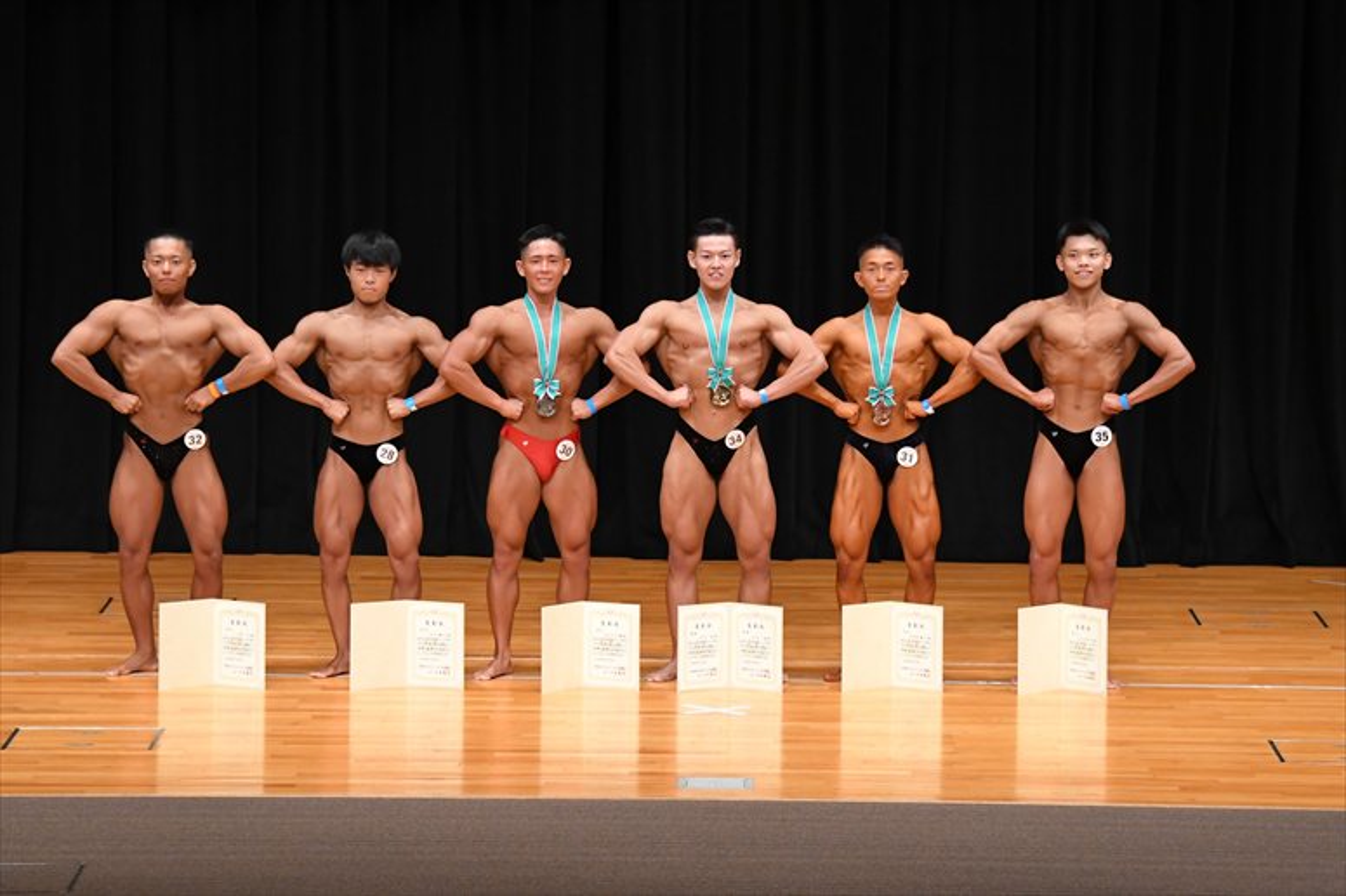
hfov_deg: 12.2
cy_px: 448
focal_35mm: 168
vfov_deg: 8.2
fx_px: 6278
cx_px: 673
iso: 3200
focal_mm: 112
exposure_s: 1/400
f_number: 5.6
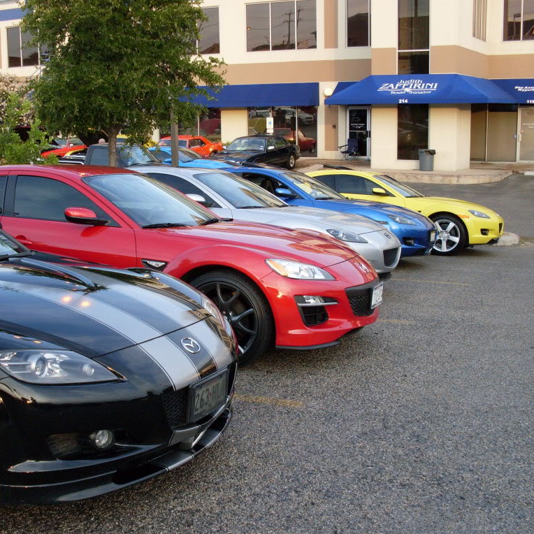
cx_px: 207
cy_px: 267
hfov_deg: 37.4
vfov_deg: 37.6
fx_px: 785
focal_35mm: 45
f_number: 2.8
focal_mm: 6.3
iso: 80
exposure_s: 1/90
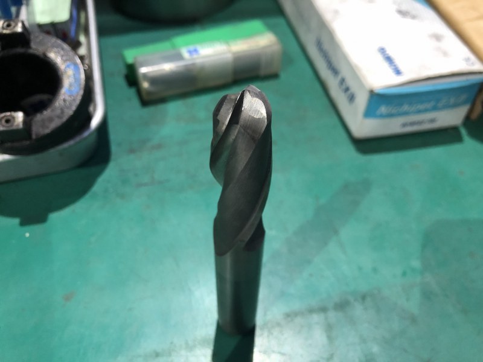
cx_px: 242
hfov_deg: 63.4
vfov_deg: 49.7
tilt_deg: -47.7
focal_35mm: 28
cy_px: 181
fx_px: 391
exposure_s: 1/15
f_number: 1.8
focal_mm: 4
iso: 80
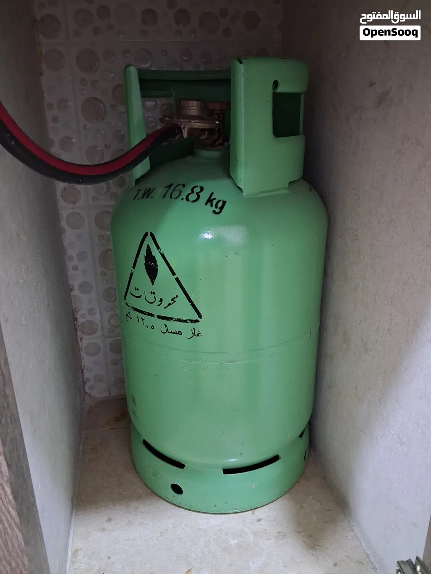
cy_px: 287
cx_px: 216
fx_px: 448
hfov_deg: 51.4
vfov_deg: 65.3
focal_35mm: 27
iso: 800
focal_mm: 4
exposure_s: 1/24
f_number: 1.8
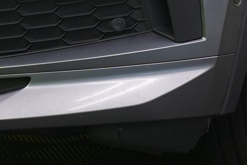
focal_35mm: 366
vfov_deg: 3.7
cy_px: -216
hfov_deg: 5.6
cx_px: 252
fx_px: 2511
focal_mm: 52
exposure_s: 1/30
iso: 500
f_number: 5
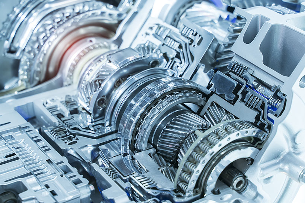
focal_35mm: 75
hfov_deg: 27.0
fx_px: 635
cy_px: 102
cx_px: 152
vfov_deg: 18.2
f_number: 6.3
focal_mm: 75
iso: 1250
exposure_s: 1/200
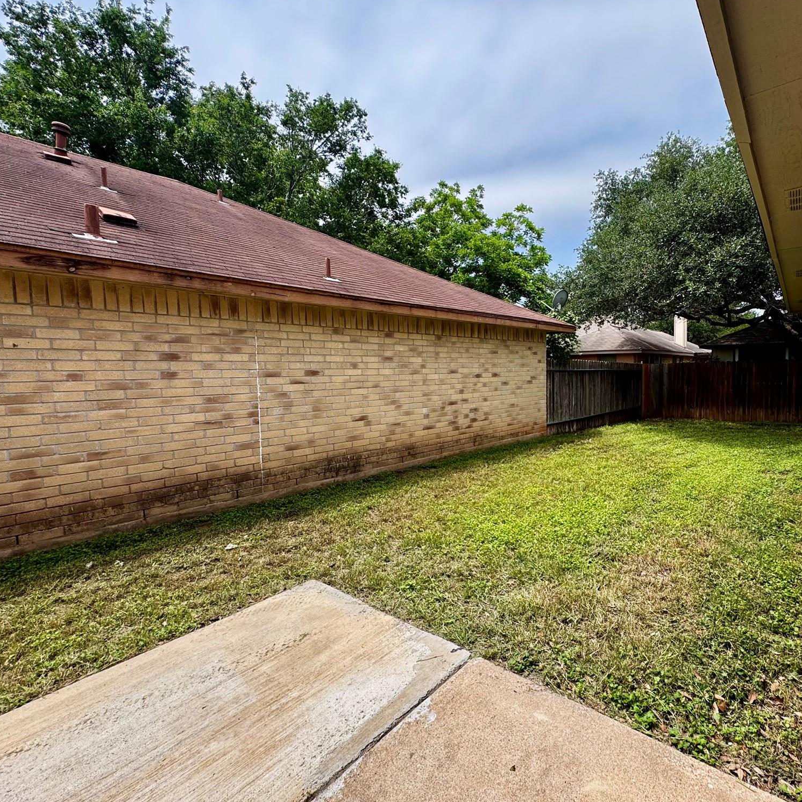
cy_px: 398
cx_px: 494
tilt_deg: -4.5
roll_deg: +1.4
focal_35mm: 17
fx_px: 446
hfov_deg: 82.6
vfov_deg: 84.0
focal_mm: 2.22
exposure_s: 1/1126
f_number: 2.2
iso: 40
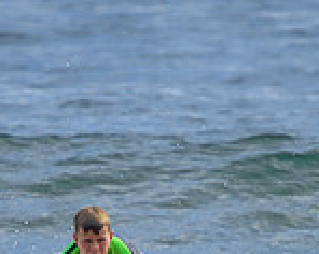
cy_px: 315
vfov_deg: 0.9
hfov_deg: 1.1
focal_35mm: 1808
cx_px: 137
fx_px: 17047
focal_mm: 400
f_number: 5.6
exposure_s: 1/1600
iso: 180
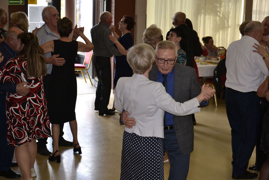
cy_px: 90
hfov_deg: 28.1
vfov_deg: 18.9
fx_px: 538
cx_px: 134
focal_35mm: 72
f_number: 4.8
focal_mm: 48
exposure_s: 1/60
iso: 720
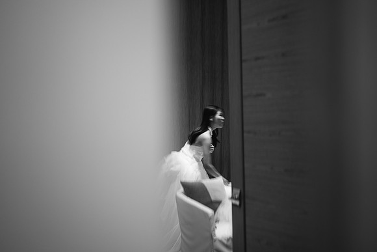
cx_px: 188
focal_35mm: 50
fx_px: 524
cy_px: 126
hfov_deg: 39.6
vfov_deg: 27.0
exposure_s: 1/15
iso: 64
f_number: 1.8
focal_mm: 50
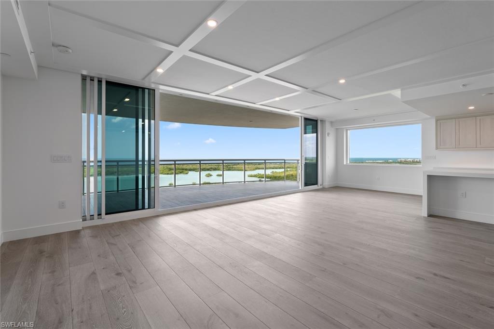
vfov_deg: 73.8
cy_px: 164
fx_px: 220
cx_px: 247
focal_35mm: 16
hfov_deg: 96.7
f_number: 9
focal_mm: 16
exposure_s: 1/10
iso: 100
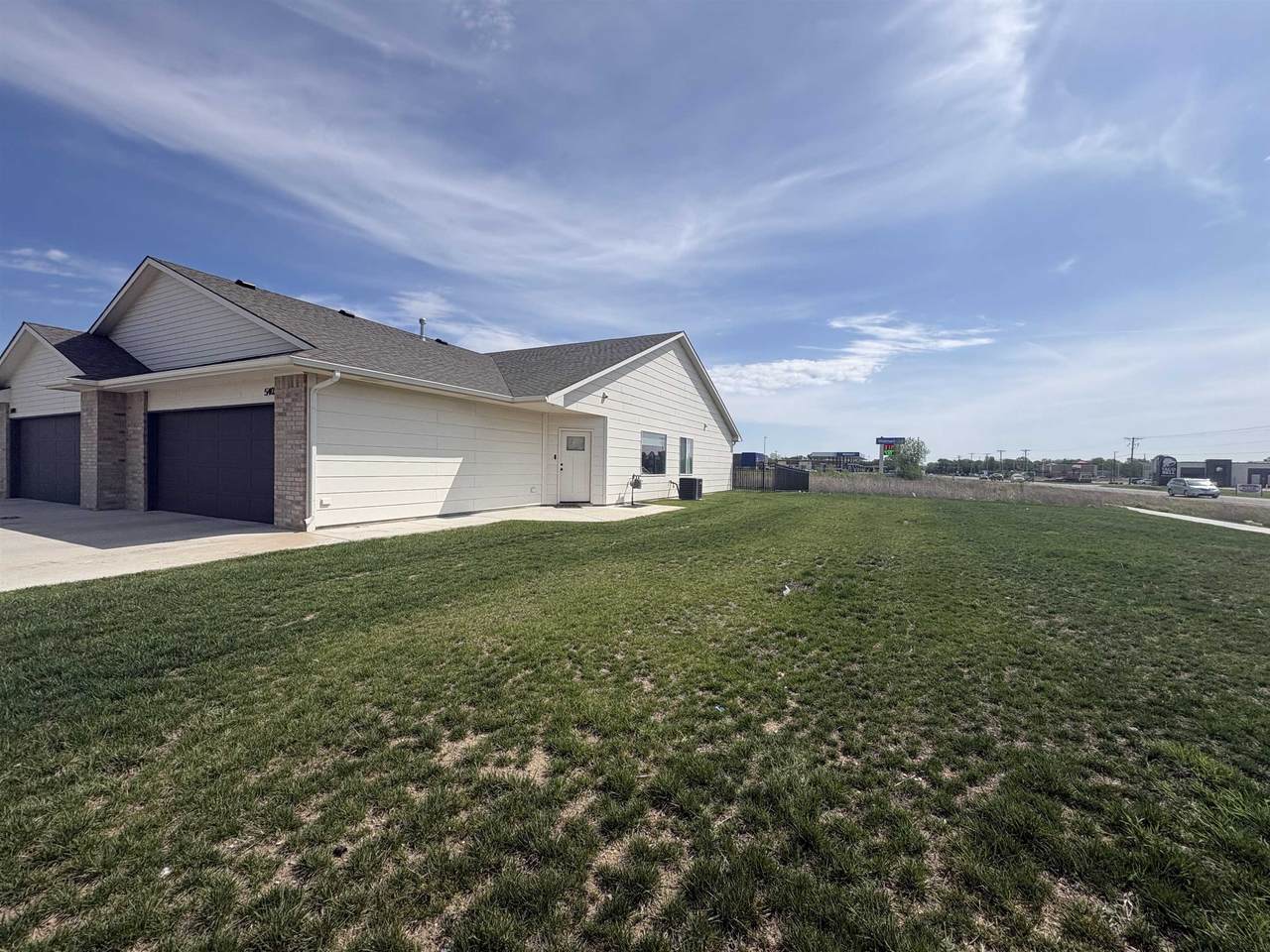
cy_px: 476
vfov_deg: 85.7
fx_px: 514
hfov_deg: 102.1
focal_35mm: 14
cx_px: 635
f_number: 2.2
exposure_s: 1/3247
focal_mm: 2.22
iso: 50
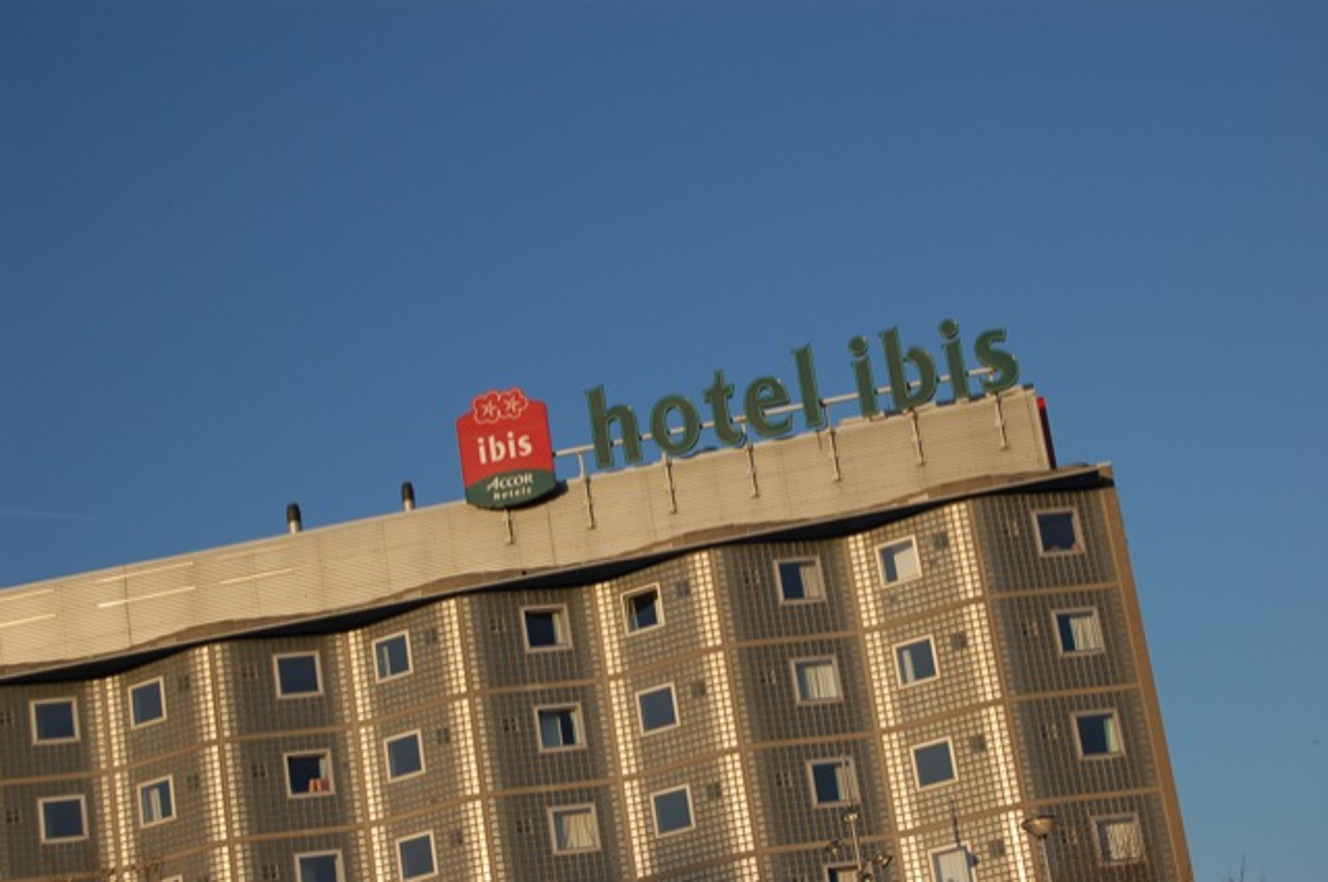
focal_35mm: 82
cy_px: 441
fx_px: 3039
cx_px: 664
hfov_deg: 24.6
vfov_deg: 16.5
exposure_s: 1/320
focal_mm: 55
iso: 200
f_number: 9
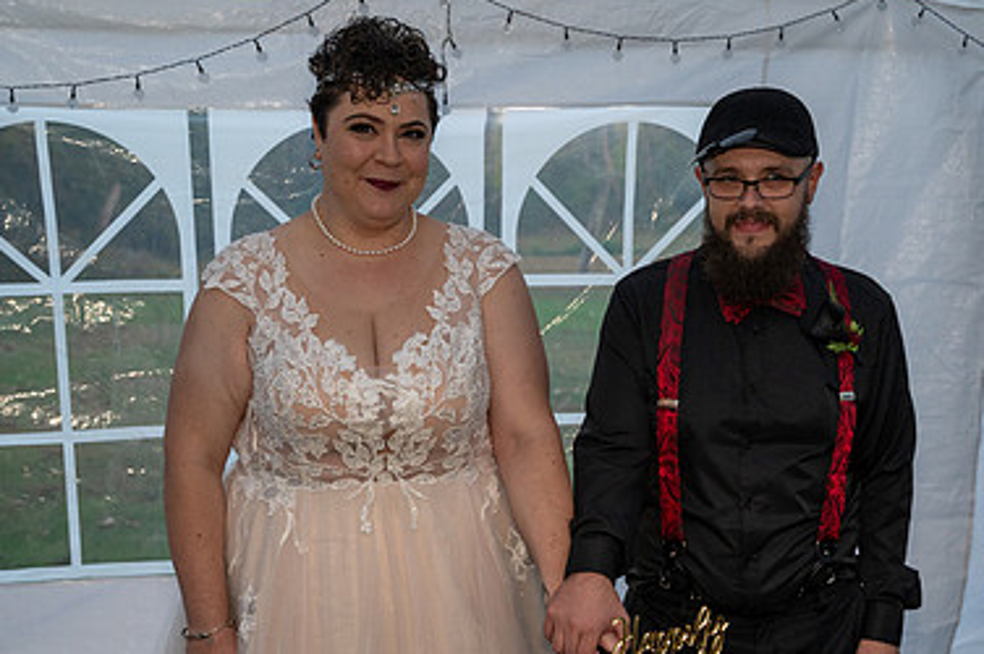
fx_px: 1475
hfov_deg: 36.8
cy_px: 473
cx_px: 571
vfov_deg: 24.8
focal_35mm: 54
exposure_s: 1/200
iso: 1100
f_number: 4
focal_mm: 35
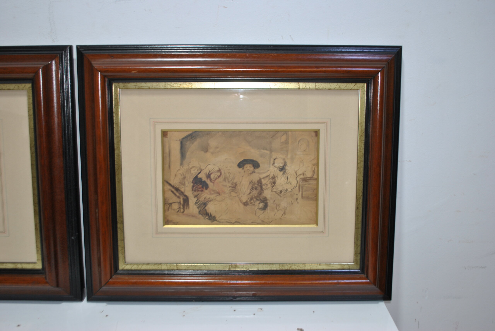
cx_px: 248
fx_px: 496
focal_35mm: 36
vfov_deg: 37.0
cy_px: 166
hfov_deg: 53.1
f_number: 4
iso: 200
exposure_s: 1/8
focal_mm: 24
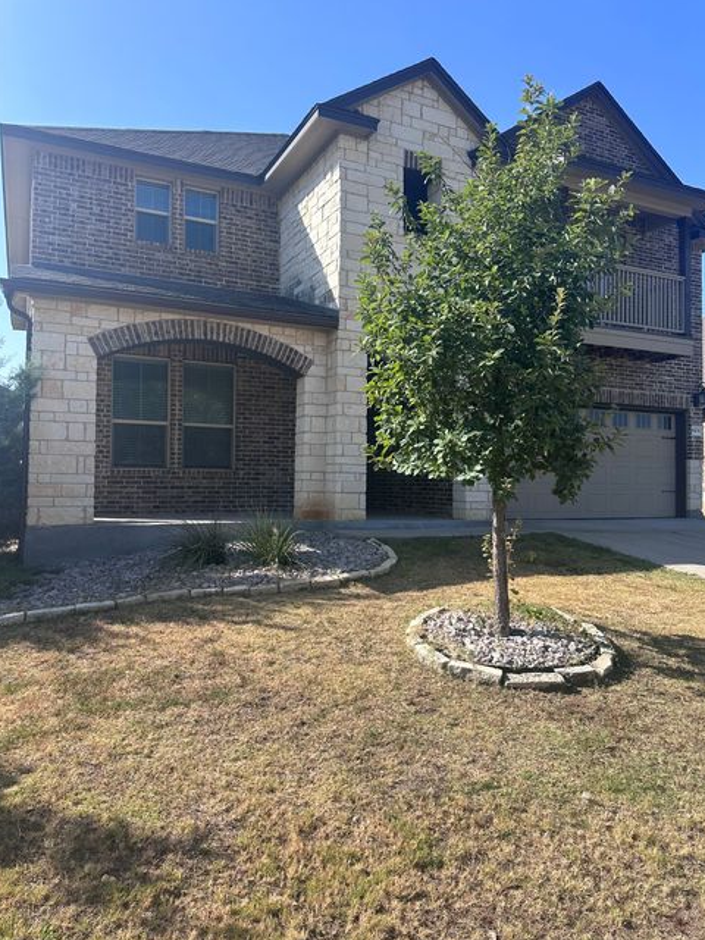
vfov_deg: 69.4
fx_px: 679
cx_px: 361
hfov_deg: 54.9
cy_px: 458
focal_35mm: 25
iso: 80
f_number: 1.78
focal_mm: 6.86
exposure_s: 1/2732
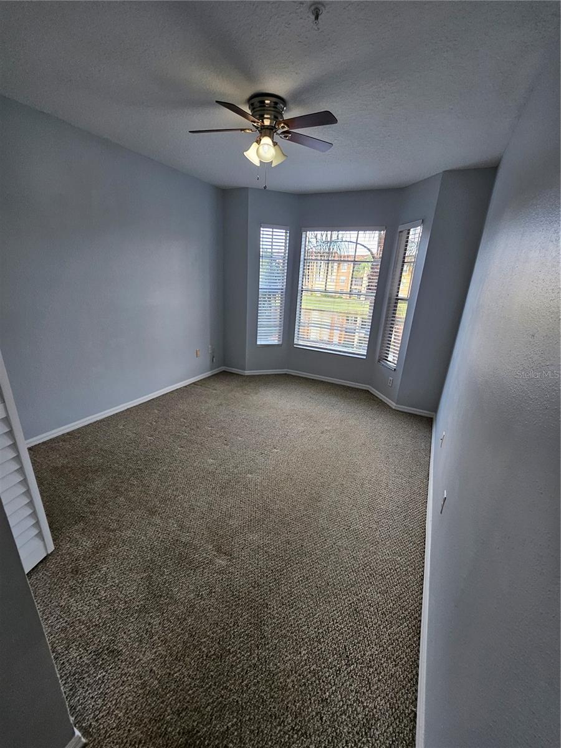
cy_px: 374
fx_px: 281
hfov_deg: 89.9
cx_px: 280
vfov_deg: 106.2
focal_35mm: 13
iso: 64
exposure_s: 1/60
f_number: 2.2
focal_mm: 1.7
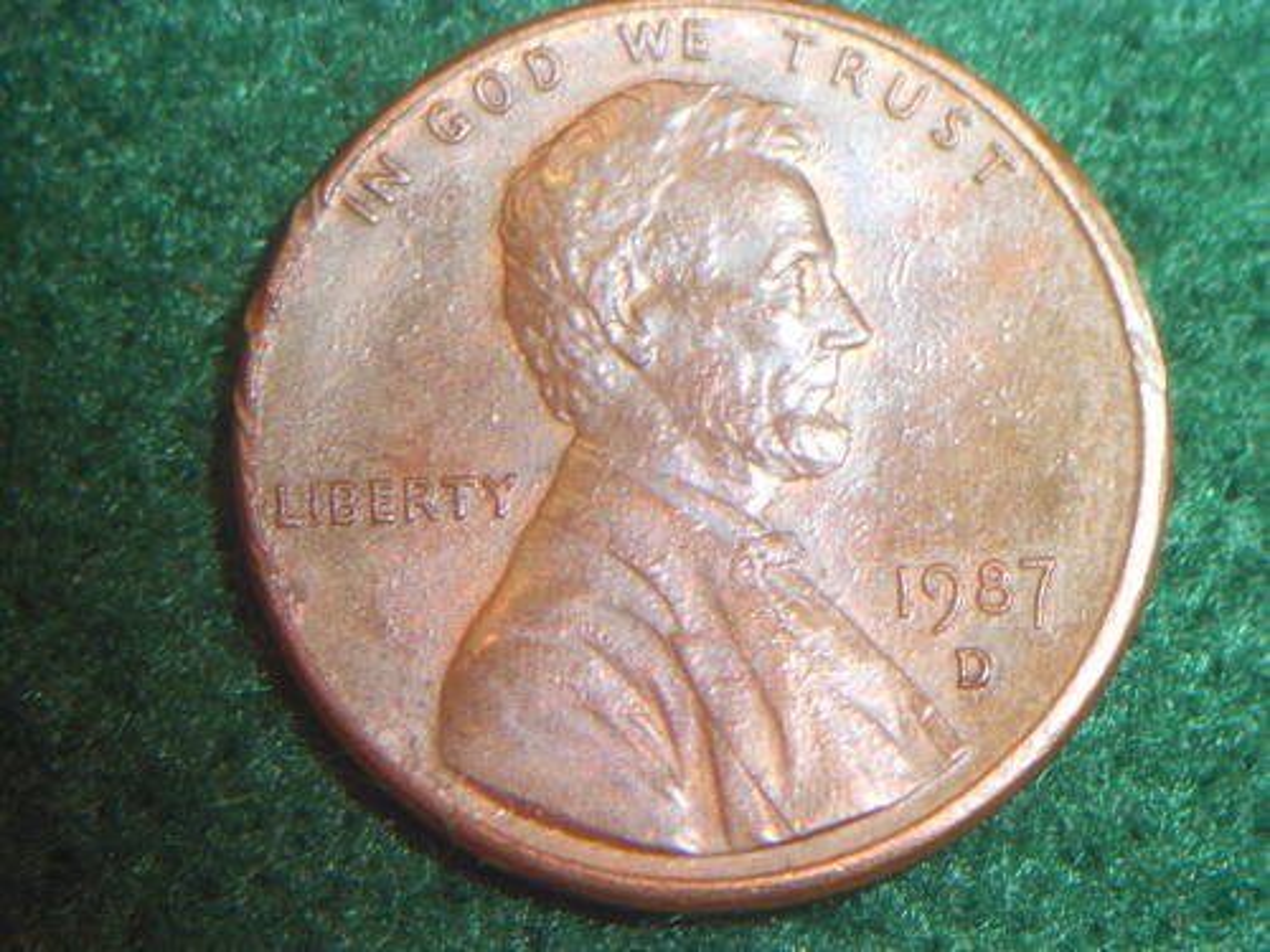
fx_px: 4769
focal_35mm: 130
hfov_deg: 15.2
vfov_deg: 11.4
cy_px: 476
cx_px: 635
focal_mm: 23
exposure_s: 1/60
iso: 80
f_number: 6.5
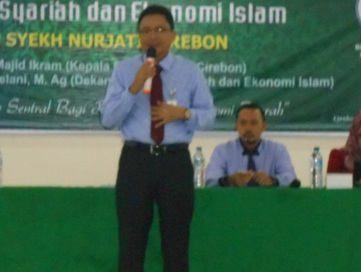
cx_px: 156
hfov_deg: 13.9
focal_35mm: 142
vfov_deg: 10.5
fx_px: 1482
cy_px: 140
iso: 1600
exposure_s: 1/60
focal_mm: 17.6
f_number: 5.5
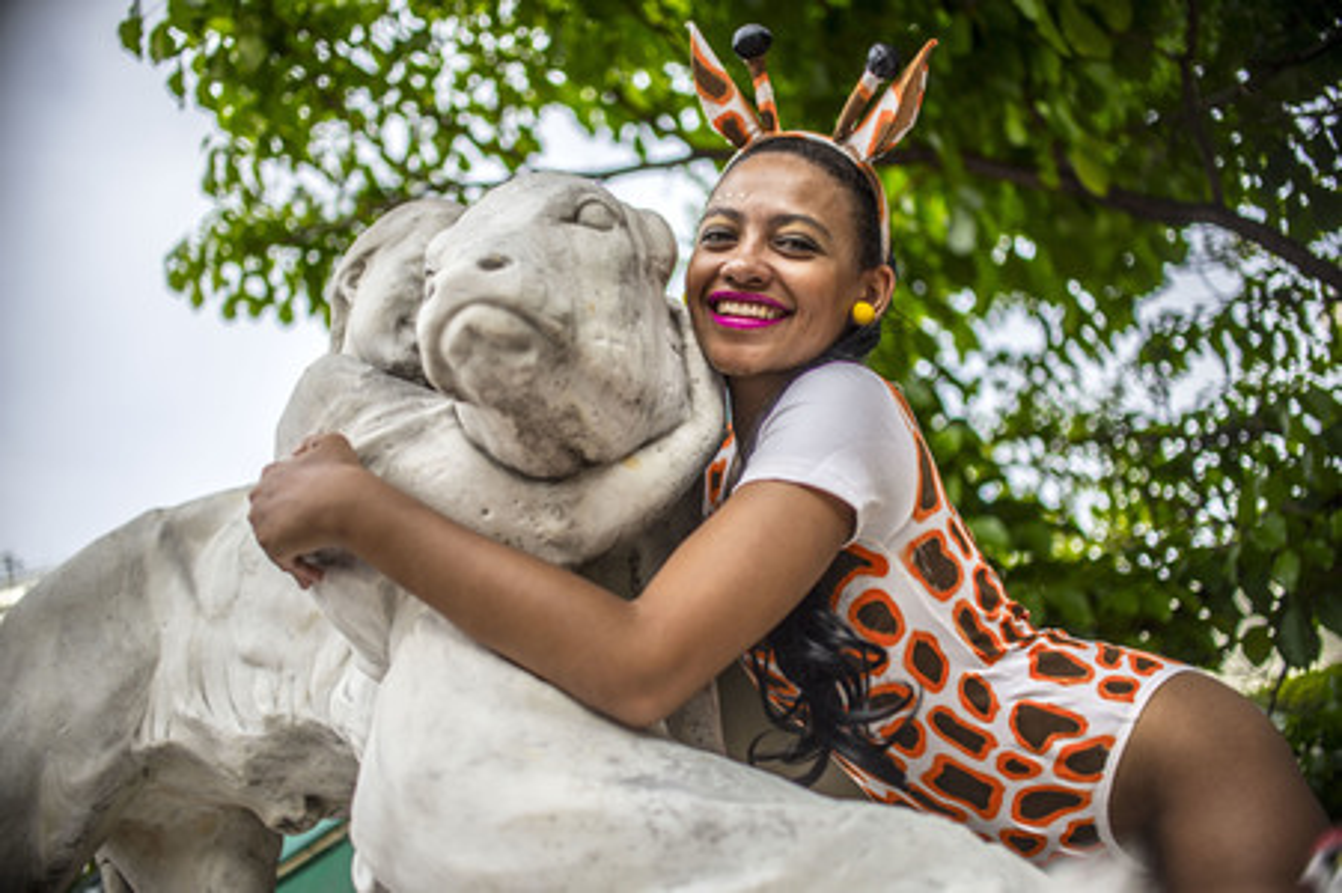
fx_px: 1304
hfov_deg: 54.5
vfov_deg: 37.8
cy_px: 446
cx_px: 671
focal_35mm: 35
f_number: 1.8
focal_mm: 35
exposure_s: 1/2500
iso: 200
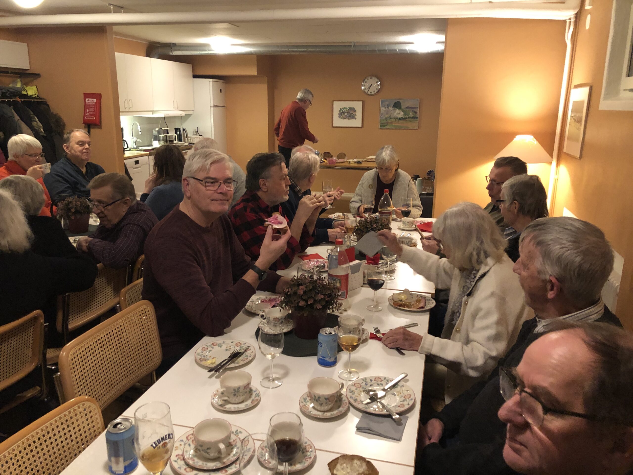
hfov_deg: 63.4
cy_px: 238
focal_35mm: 28
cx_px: 316
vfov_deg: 49.7
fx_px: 512
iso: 100
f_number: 1.8
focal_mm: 3.99
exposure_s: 1/7
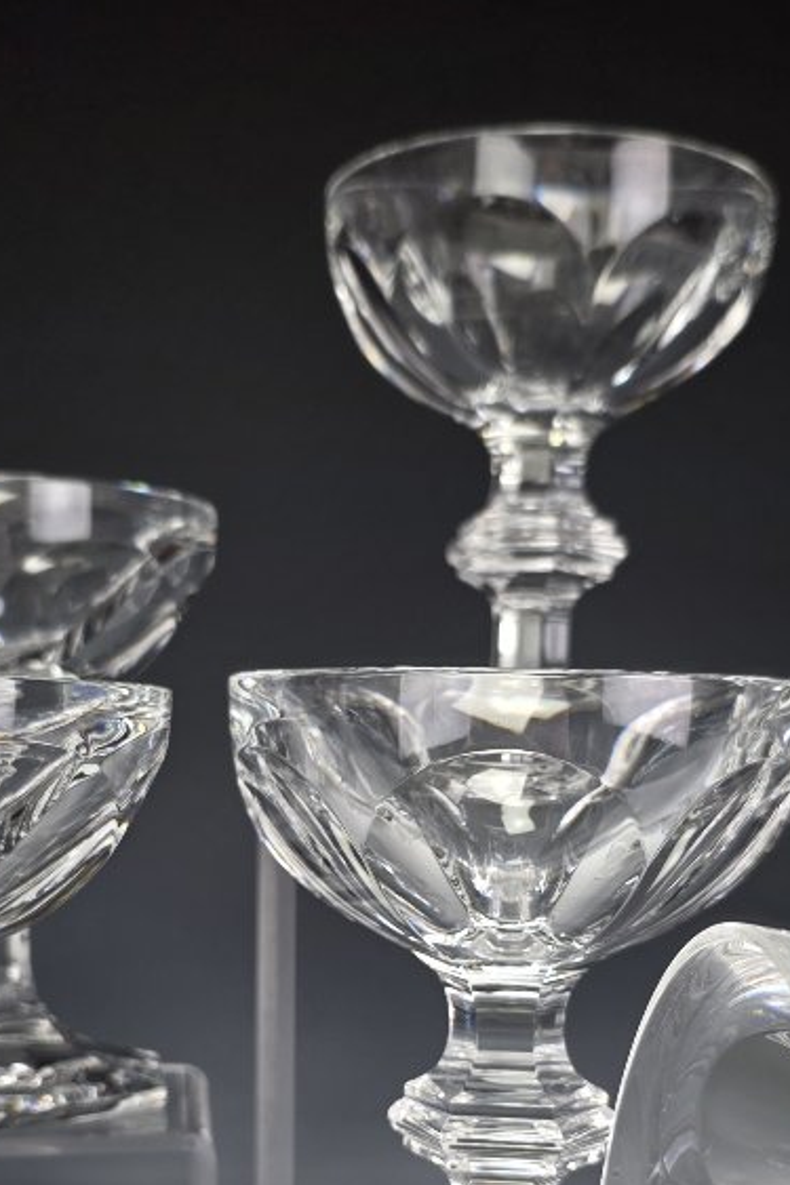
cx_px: 379
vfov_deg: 38.0
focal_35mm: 51
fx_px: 1680
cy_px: 876
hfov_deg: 26.5
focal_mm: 6.3
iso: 100
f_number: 1.7
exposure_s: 1/100
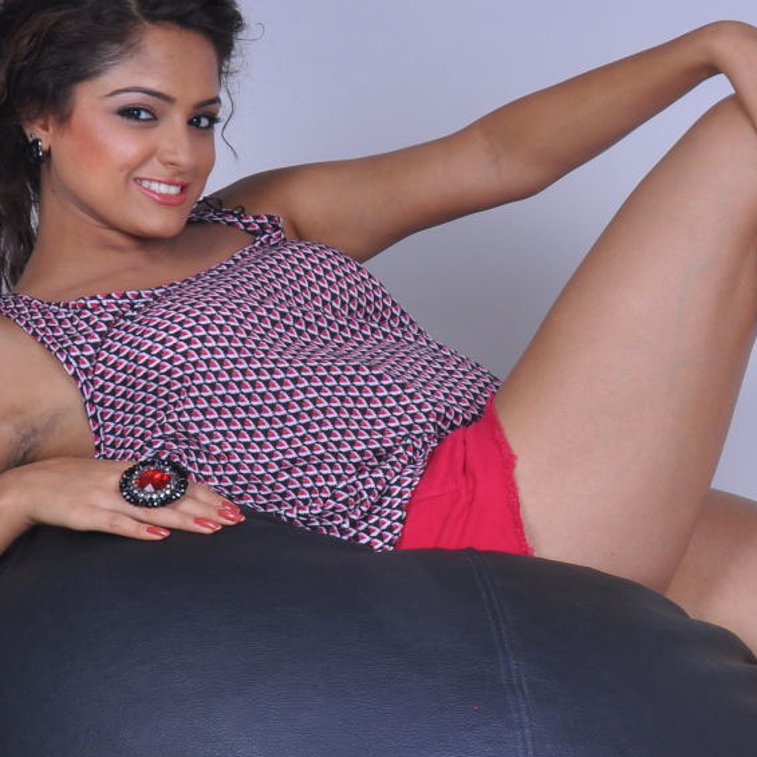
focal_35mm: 90
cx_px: 697
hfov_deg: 18.9
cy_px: 432
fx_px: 2232
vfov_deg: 19.2
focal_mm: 25
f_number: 18
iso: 200
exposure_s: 1/160
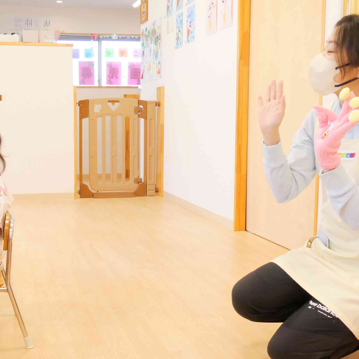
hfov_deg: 34.9
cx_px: 107
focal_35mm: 48
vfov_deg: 35.3
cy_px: 200
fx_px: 563
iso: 125
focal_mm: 5.8
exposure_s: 1/80
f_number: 3.6
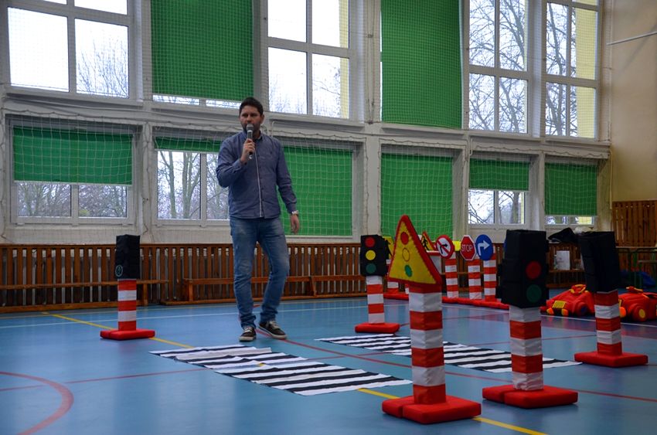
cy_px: 218
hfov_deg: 41.2
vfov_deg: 28.0
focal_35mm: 48
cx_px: 328
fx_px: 874
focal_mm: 32
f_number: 4.2
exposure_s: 1/60
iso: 560
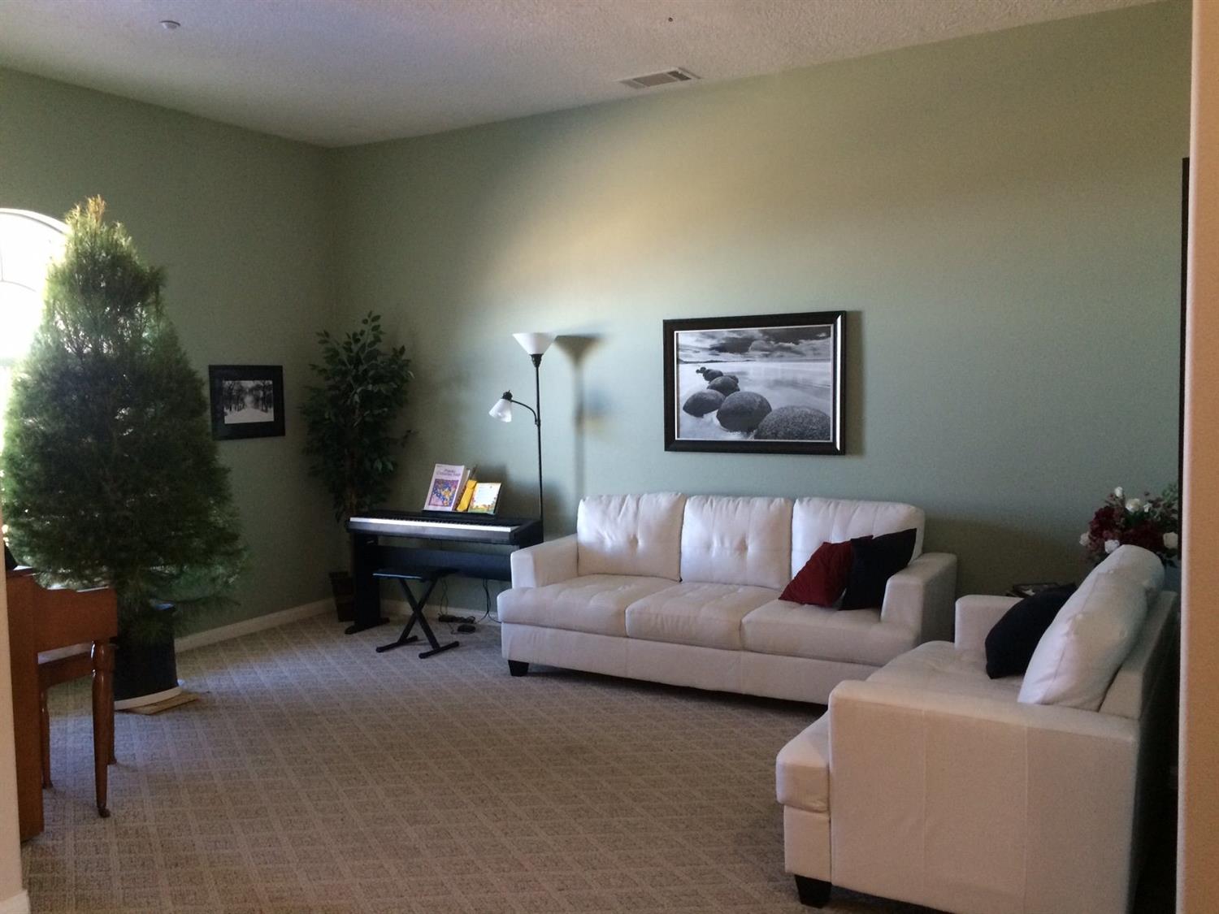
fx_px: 1021
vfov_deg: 48.2
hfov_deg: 61.7
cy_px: 457
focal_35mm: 29
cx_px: 610
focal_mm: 4.15
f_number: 2.2
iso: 200
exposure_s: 1/30
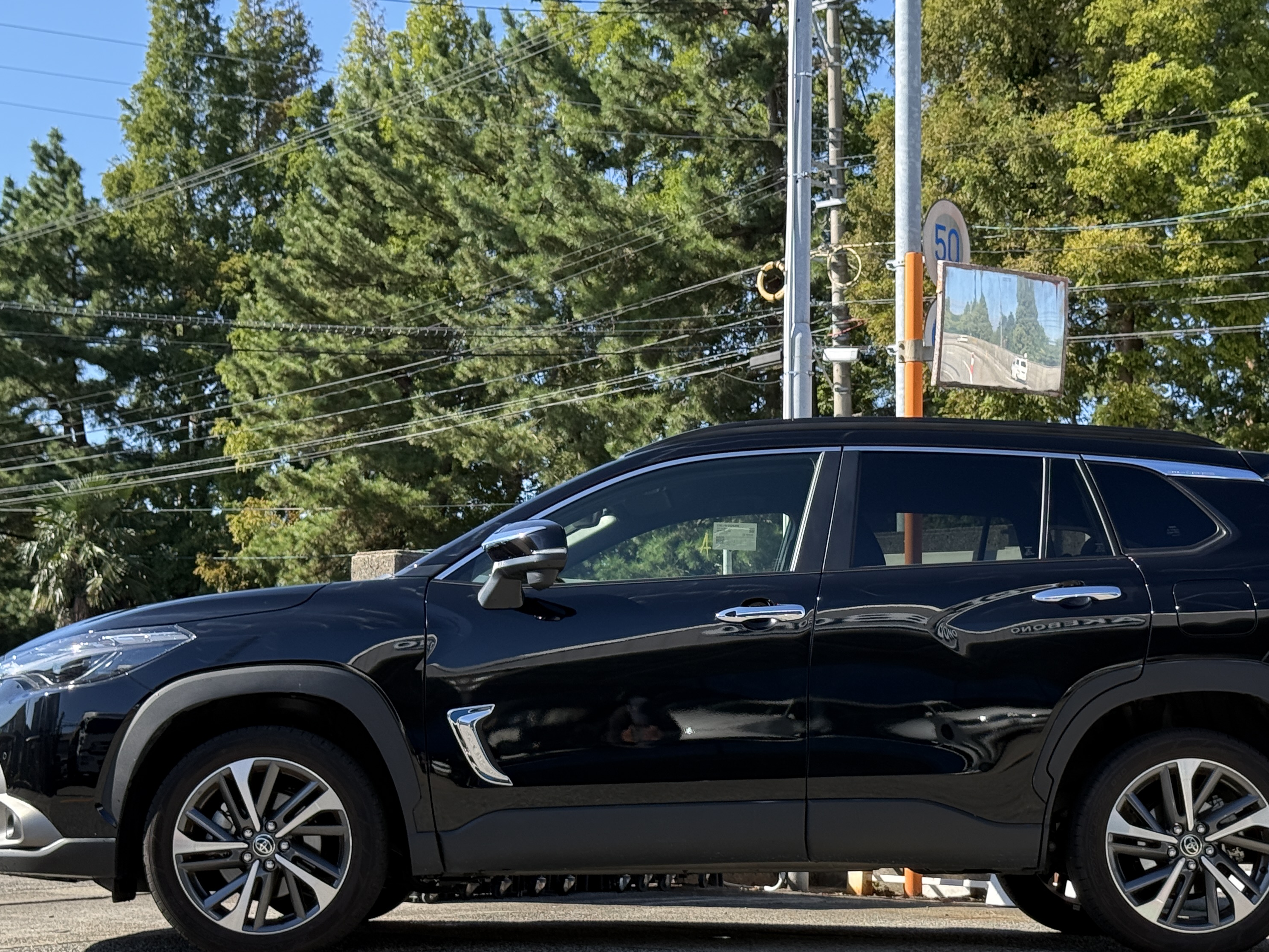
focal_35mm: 65
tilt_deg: +2.1
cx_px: 727
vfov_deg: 22.5
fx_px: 2383
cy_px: 635
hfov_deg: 29.8
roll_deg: -0.5
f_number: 1.78
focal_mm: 6.76
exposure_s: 1/1754
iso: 80
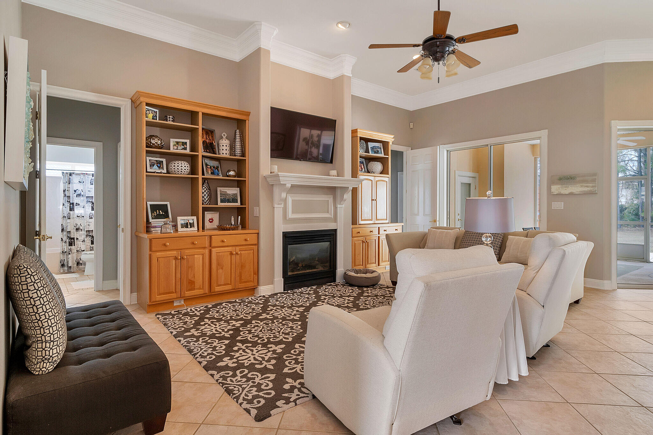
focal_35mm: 18
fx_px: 326
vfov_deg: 67.4
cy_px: 218
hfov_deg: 90.0
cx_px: 326
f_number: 11
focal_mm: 12
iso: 400
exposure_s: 1/6
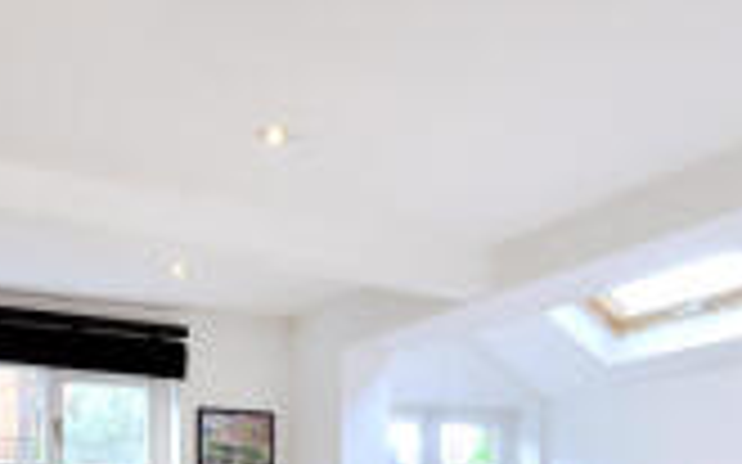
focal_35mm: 44
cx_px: 279
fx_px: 889
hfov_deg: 44.9
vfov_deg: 26.0
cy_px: 561
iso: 400
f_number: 10
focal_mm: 10
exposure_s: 1/8
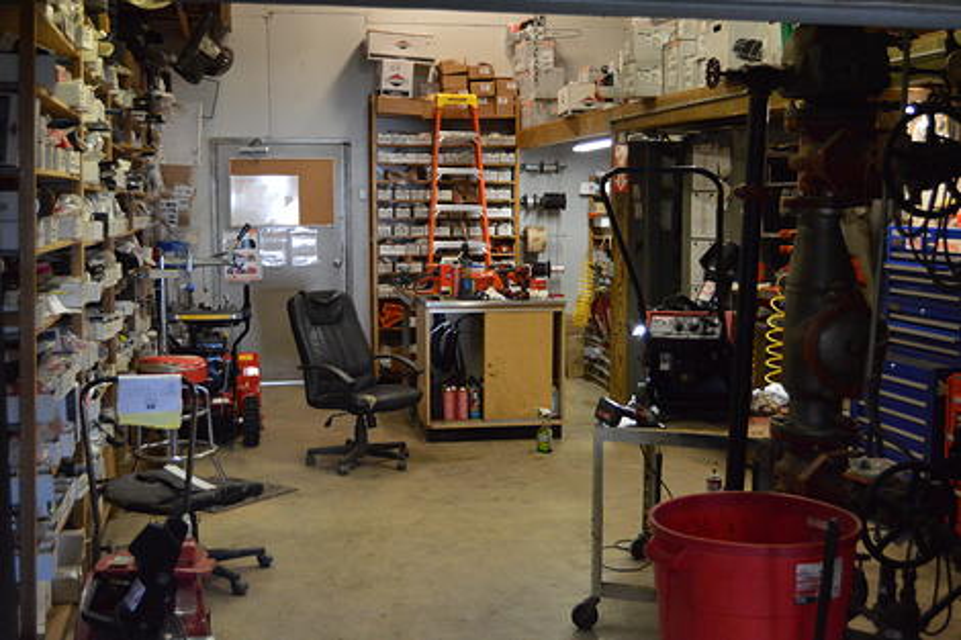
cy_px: 320
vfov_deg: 31.9
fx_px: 1121
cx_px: 480
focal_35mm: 42
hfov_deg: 46.4
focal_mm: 28
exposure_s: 1/160
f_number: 4
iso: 3200
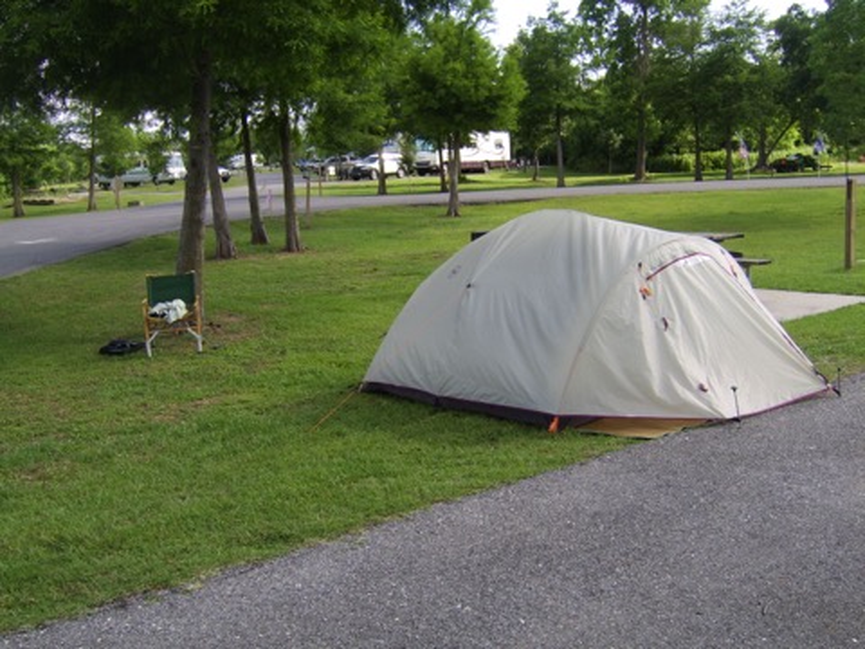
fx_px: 775
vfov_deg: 45.4
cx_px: 432
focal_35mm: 31
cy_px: 324
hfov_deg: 58.4
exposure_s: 1/176
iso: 71
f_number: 5.6
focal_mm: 8.13
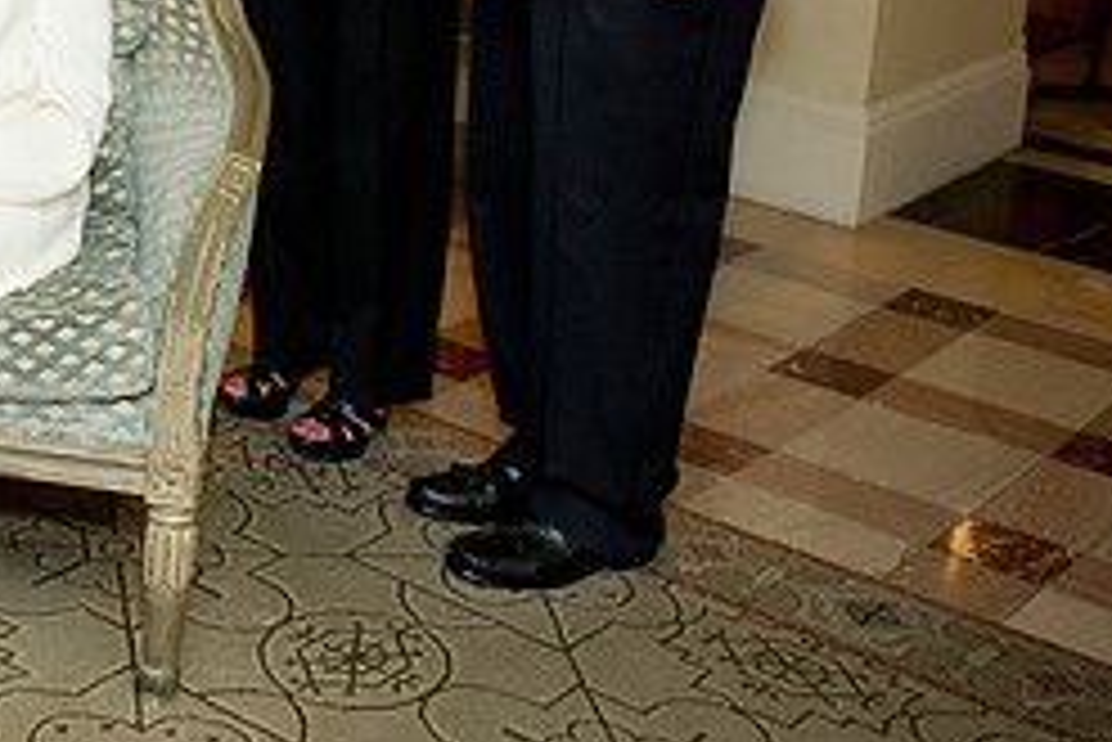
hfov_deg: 25.8
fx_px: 2256
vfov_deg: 17.8
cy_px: -134
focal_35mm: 73
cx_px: -85
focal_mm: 26
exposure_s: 1/60
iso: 1000
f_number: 5.6
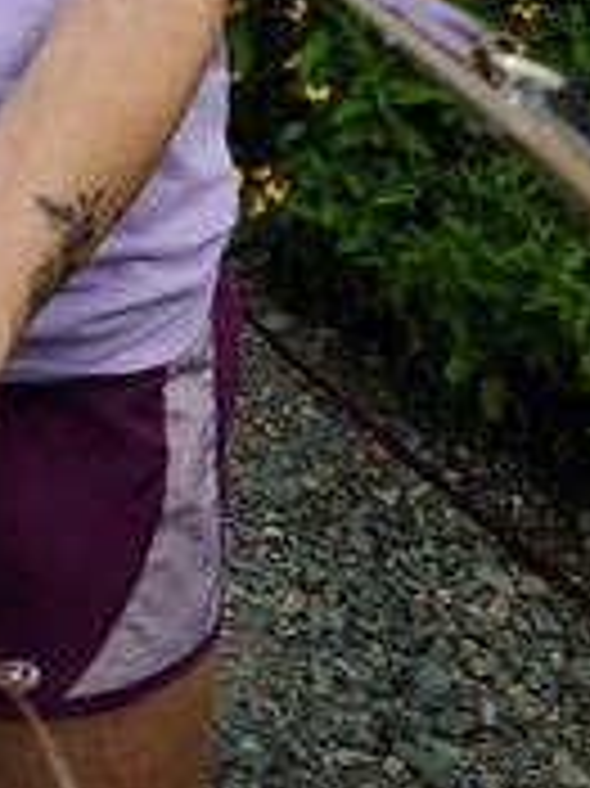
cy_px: -227
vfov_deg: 21.2
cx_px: -142
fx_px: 1911
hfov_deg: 16.7
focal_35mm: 84
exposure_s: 1/1433
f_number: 2
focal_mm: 5.9
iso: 25
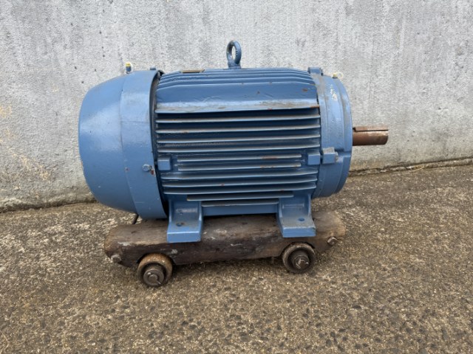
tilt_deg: -20.1
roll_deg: +3.3
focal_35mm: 24
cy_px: 177
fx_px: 328
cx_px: 236
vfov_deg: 56.8
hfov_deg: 71.6
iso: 64
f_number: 1.78
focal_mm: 6.76
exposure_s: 1/250
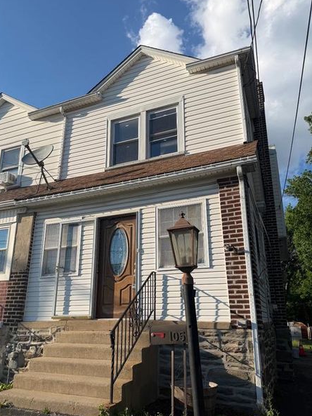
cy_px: 227
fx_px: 325
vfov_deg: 65.2
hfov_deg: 51.2
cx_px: 137
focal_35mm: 27
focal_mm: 6.76
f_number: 1.78
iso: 80
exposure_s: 1/4673
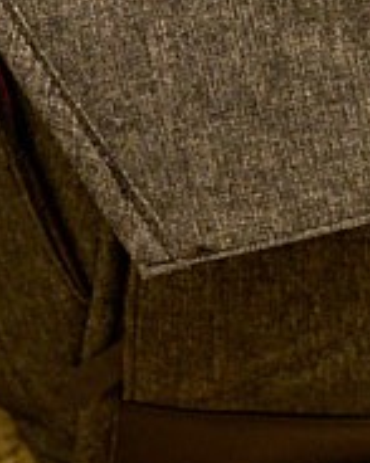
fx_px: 5274
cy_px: -83
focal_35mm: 385
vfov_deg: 5.0
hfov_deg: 4.0
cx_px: 561
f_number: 2.8
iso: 1000
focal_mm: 70
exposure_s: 1/25
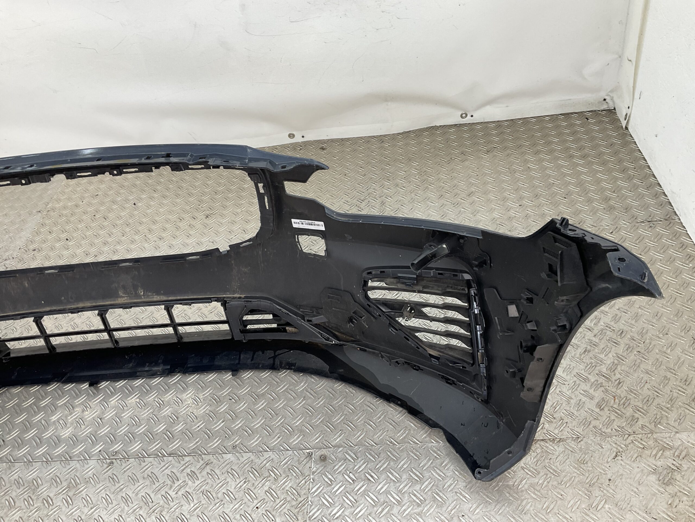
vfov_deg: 48.2
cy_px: 261
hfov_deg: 61.7
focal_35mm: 29
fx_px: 582
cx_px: 348
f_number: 1.8
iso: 32
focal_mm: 3
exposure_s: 1/120
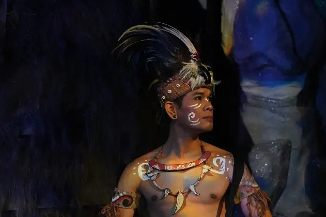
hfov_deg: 28.8
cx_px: 191
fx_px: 634
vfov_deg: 19.4
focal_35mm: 70
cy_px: 146
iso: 12800
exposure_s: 1/100
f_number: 4
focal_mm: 46
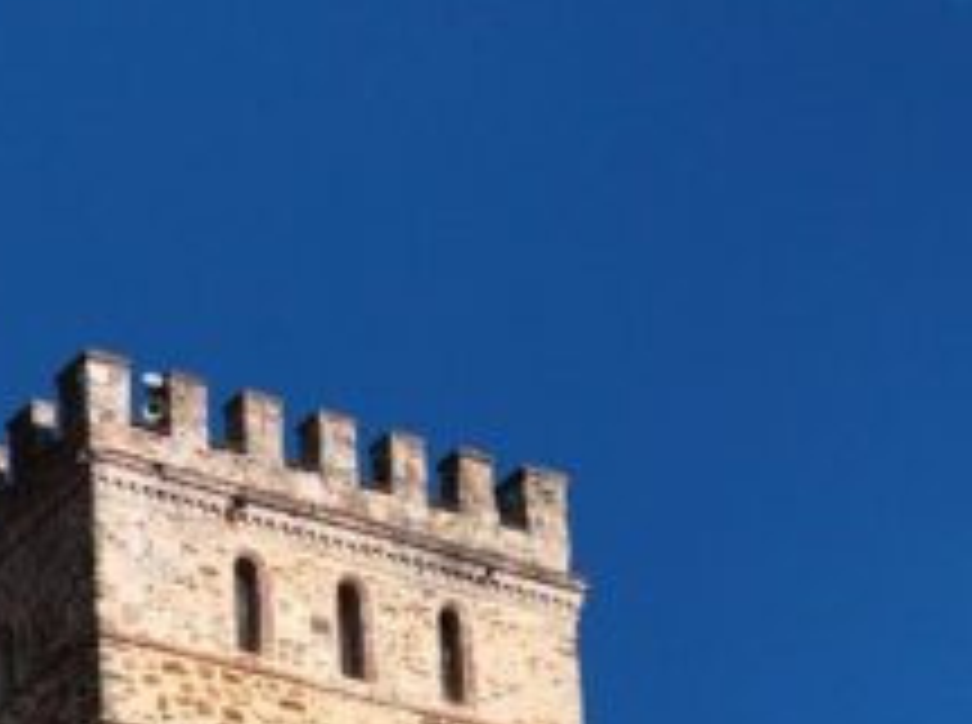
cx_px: -572
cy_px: 1608
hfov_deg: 15.6
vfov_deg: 11.3
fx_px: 3194
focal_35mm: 114
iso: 100
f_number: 5
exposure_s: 1/1000
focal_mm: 12.29
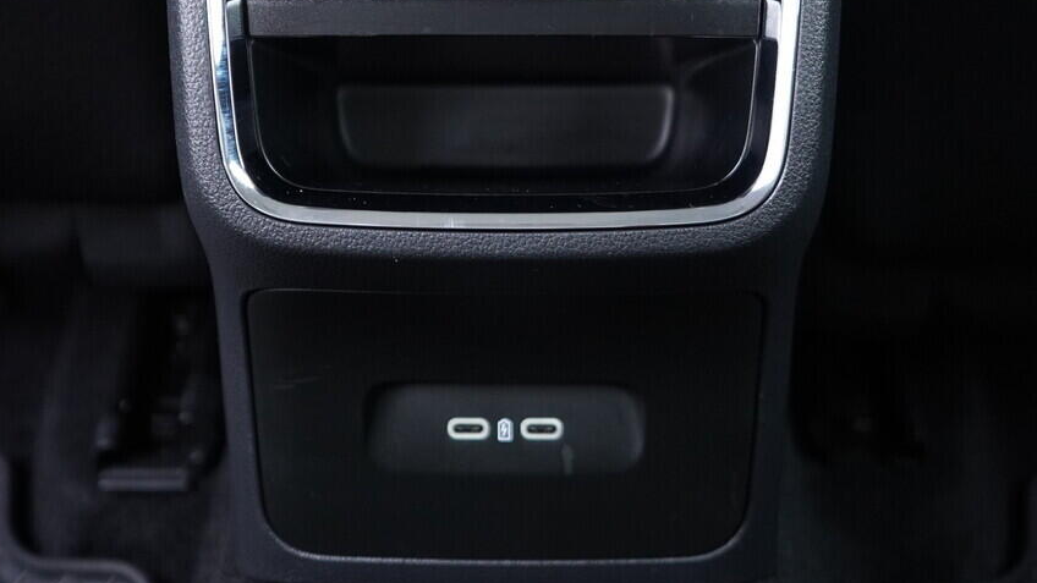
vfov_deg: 18.4
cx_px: 489
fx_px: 1760
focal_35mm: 64
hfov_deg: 32.8
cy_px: 32
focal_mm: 24
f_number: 2.8
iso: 800
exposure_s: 1/40
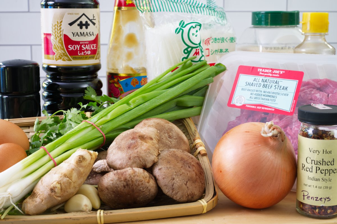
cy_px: 112
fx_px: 571
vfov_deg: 22.2
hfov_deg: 32.9
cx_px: 168
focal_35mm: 61
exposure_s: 2
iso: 200
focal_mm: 61
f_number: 11
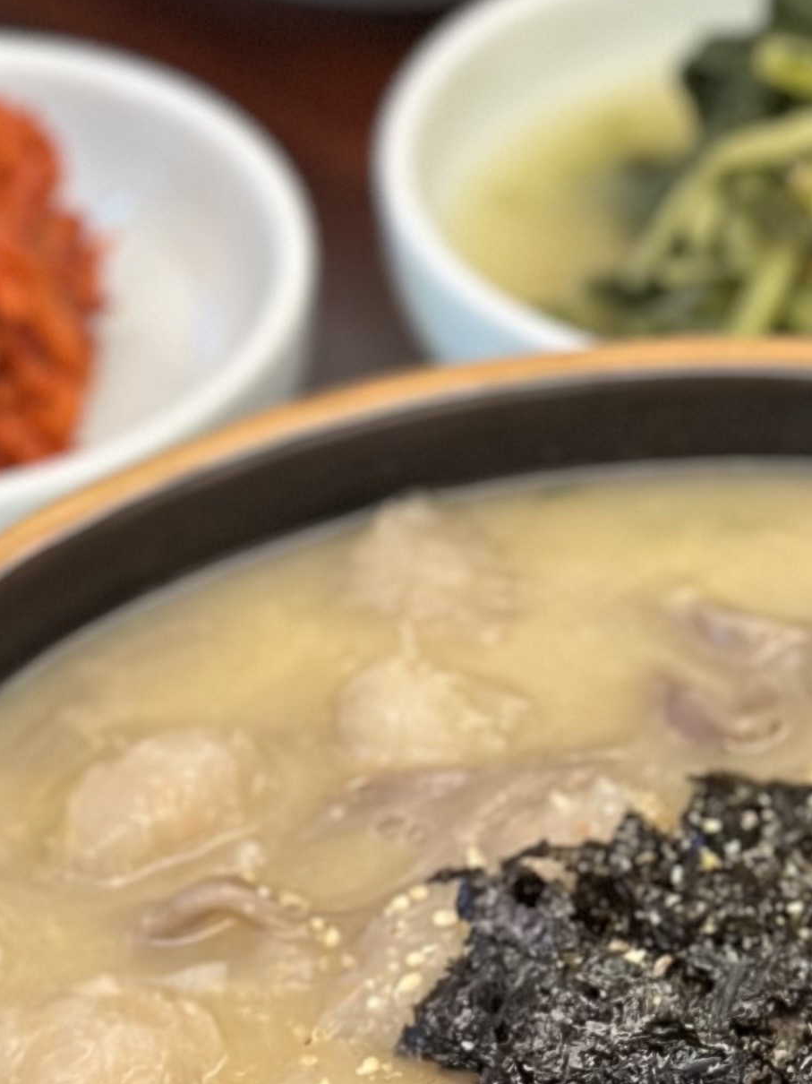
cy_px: 649
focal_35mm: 160
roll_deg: +0.8
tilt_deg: -38.7
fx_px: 5006
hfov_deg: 9.2
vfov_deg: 12.3
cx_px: 692
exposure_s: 1/60
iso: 320
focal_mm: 6.86
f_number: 1.78
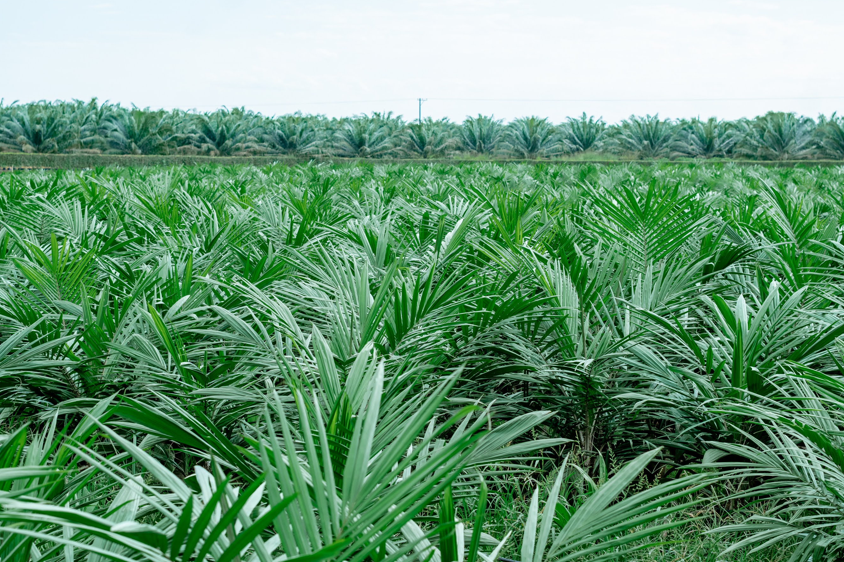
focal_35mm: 76
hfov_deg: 26.7
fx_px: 1782
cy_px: 283
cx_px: 420
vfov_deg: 17.9
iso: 100
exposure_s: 1/125
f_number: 5.6
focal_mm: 50
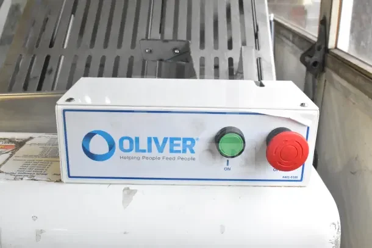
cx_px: 186
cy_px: 124
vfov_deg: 33.0
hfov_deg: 47.9
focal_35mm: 40
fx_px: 419
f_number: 10
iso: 6400
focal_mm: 27
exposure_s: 1/400
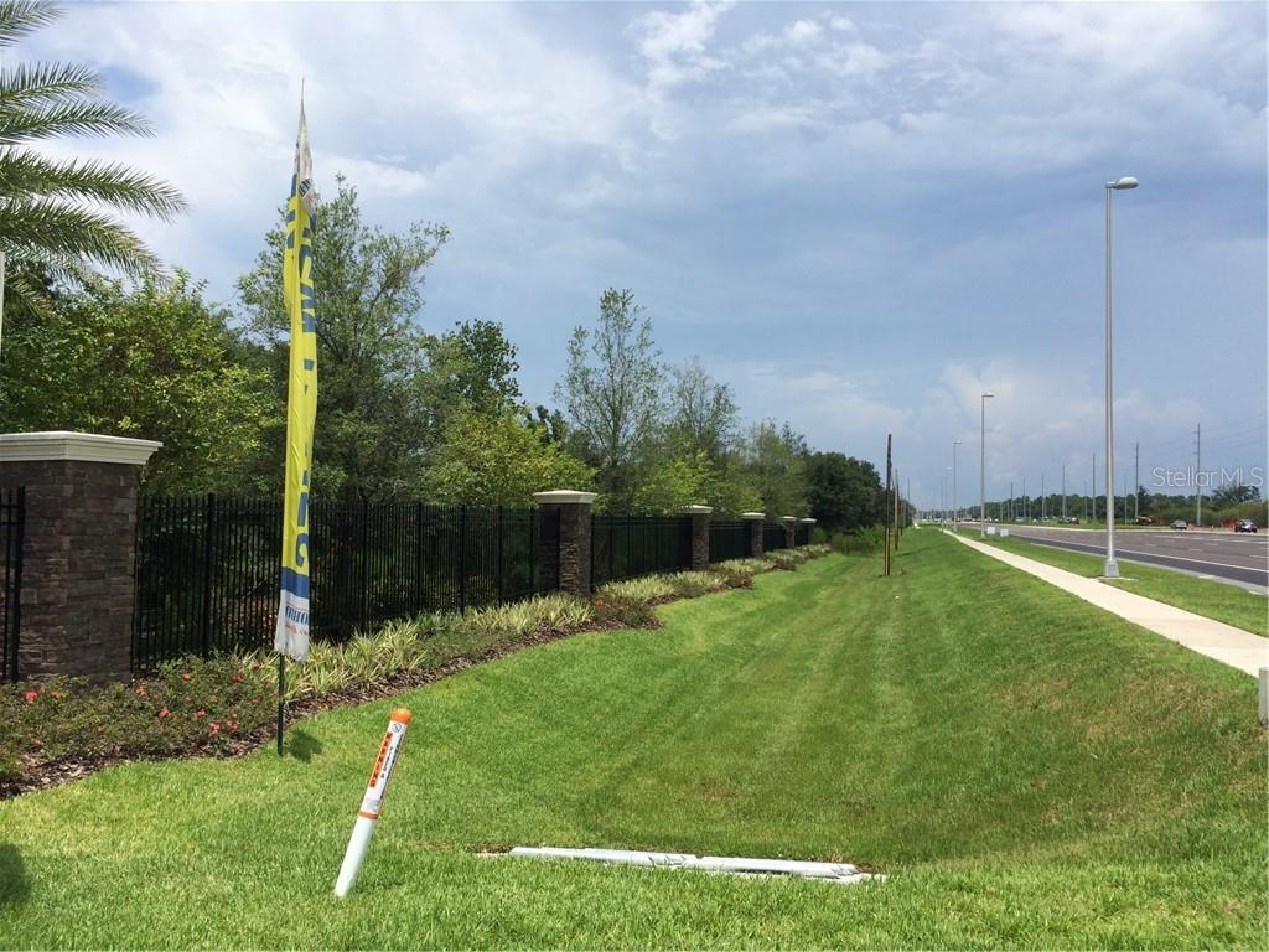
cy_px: 476
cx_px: 634
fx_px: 1100
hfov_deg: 60.0
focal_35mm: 30
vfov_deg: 46.8
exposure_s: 1/2933
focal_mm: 4.12
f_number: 2.2
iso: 32
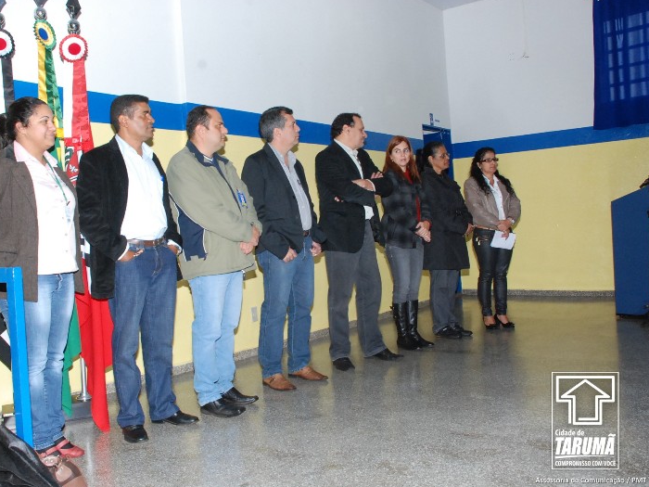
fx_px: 619
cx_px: 285
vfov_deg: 42.9
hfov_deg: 55.2
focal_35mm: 33
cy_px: 243
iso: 1250
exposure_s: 1/80
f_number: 8
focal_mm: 20
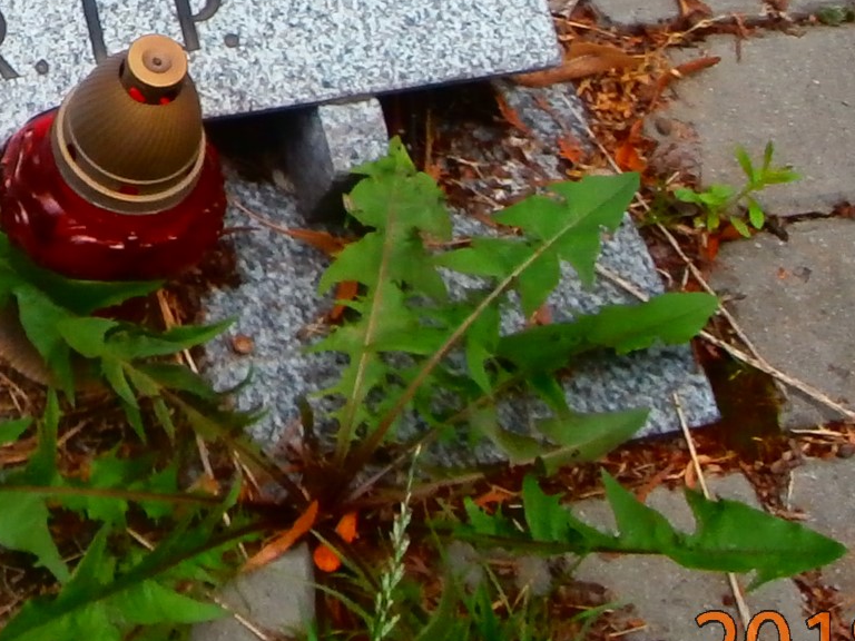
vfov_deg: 12.0
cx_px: -266
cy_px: -341
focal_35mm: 117
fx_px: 2890
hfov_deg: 15.9
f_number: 3.5
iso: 100
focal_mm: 5.36
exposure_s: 1/250
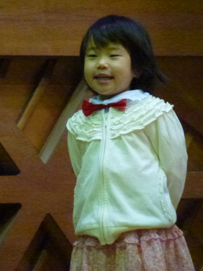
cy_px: 135
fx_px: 4011
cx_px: 110
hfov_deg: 2.9
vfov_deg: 3.9
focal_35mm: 513
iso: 1600
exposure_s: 1/40
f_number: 5.9
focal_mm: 68.8
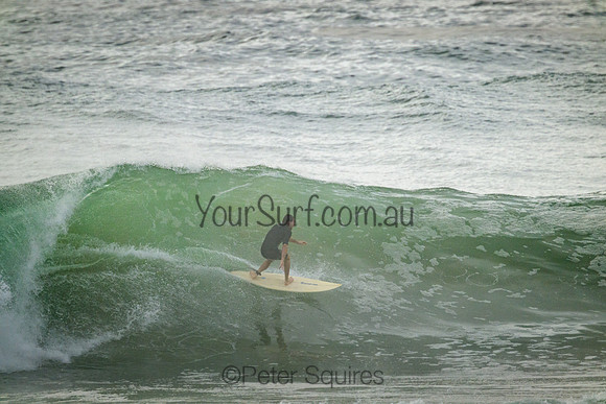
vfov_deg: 1.7
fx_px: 13469
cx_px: 303
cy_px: 202
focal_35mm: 800
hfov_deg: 2.6
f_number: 11
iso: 1600
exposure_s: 1/2500
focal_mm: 800
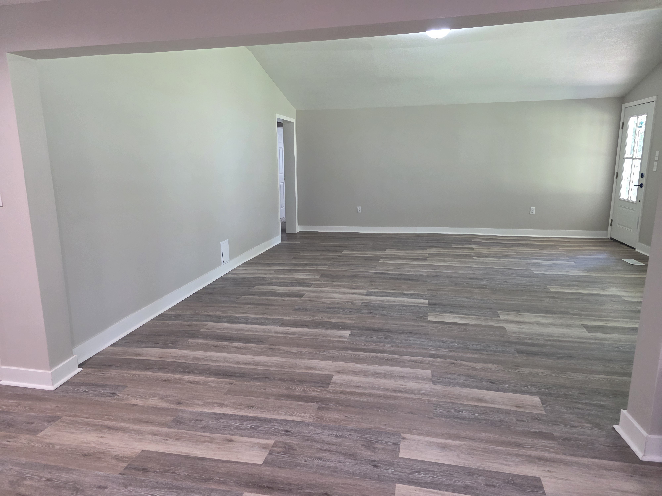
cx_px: 331
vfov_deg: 58.9
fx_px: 440
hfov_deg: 73.9
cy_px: 248
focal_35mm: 23
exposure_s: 1/120
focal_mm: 6.3
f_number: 1.7
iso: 400
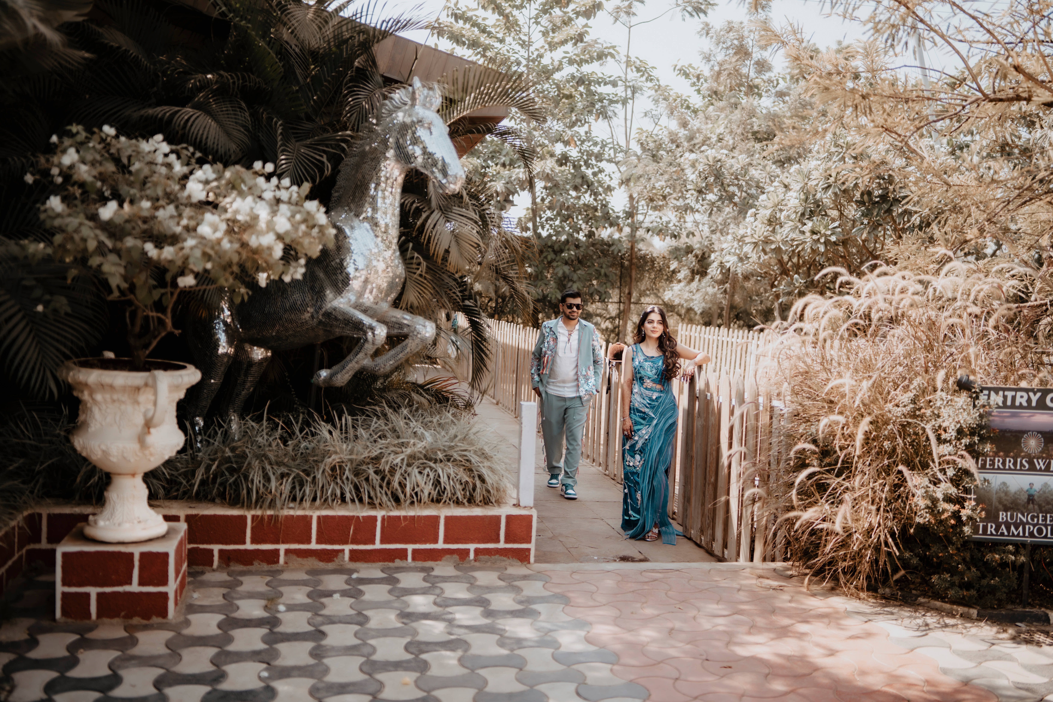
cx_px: 526
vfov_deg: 37.9
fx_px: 1024
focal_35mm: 35
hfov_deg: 54.4
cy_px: 351
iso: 100
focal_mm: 35
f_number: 1.4
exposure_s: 1/1250
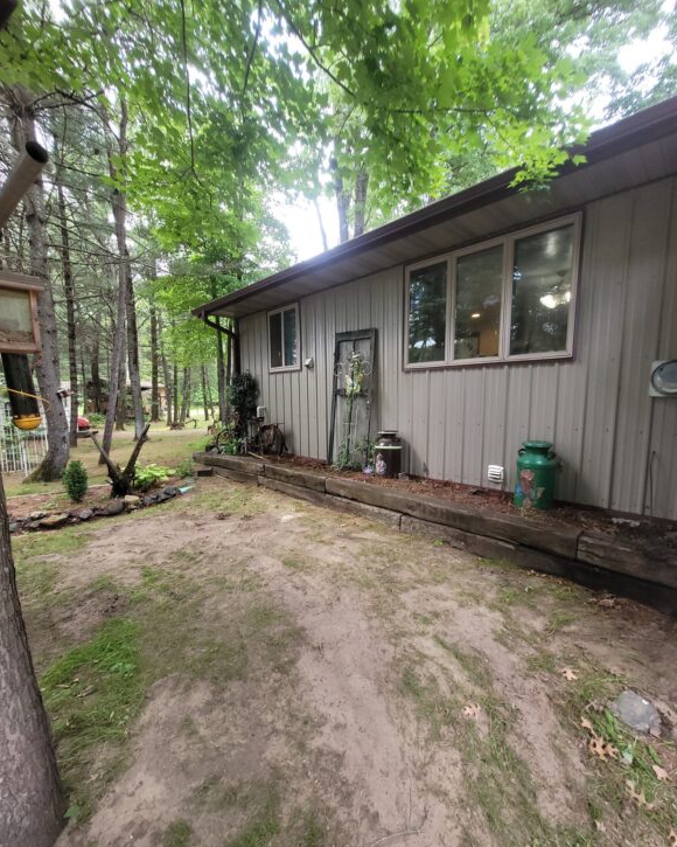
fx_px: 351
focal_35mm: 14
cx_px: 336
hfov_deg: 88.0
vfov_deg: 100.6
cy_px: 443
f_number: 2.2
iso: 50
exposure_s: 1/50
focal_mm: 1.74
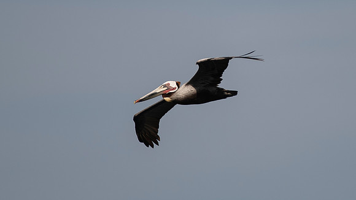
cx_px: 238
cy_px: 30
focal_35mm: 653
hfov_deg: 3.3
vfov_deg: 1.9
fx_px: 6164
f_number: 2.8
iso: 100
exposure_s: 1/2000
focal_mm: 200
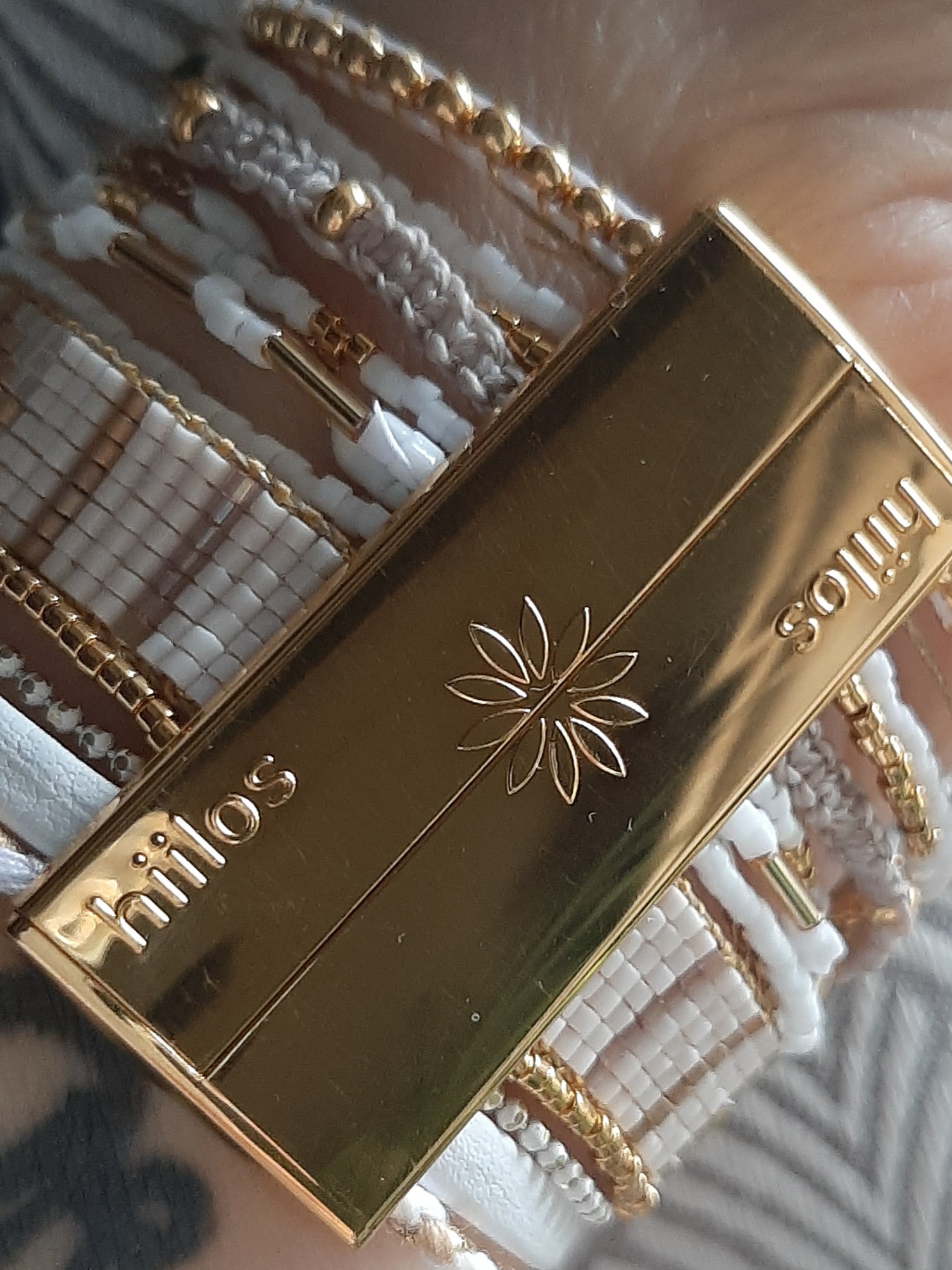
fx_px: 953
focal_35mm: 26
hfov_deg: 53.1
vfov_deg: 67.3
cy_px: 635
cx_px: 476
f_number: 1.7
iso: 250
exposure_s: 1/60.2
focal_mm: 3.93
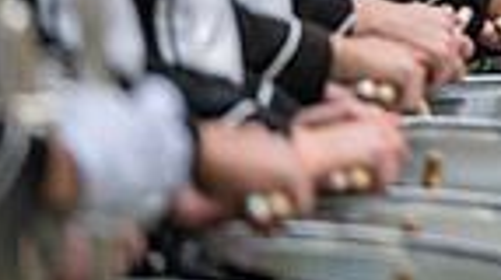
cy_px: -374
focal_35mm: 852
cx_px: 813
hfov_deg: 2.5
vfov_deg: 1.4
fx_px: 11304
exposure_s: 1/1000
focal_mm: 200
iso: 400
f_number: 2.8
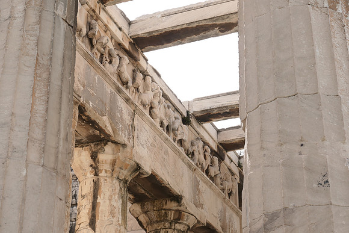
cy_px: 116
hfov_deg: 25.1
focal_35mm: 81
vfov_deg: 16.9
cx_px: 174
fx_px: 785
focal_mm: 29.5
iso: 200
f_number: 4.9
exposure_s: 1/640
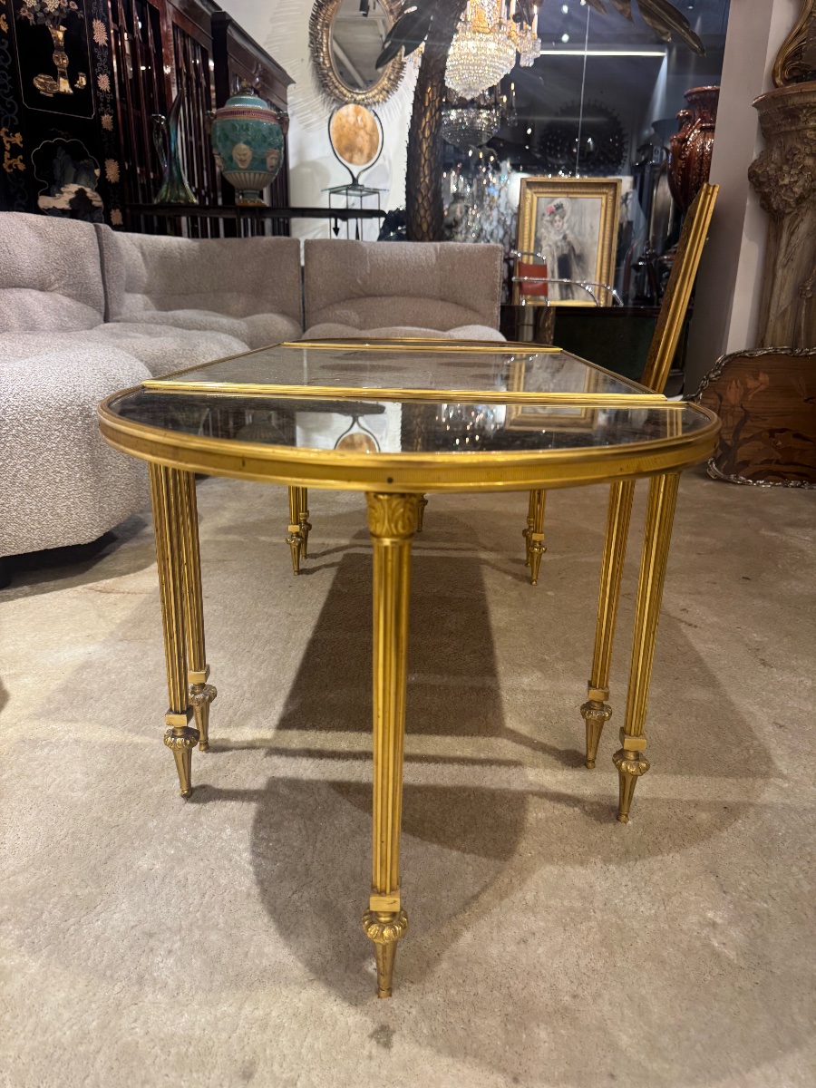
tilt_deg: -16.9
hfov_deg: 56.8
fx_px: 754
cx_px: 408
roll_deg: -1.5
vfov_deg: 71.6
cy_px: 544
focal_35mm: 24
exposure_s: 1/100
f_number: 1.78
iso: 160
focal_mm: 6.76
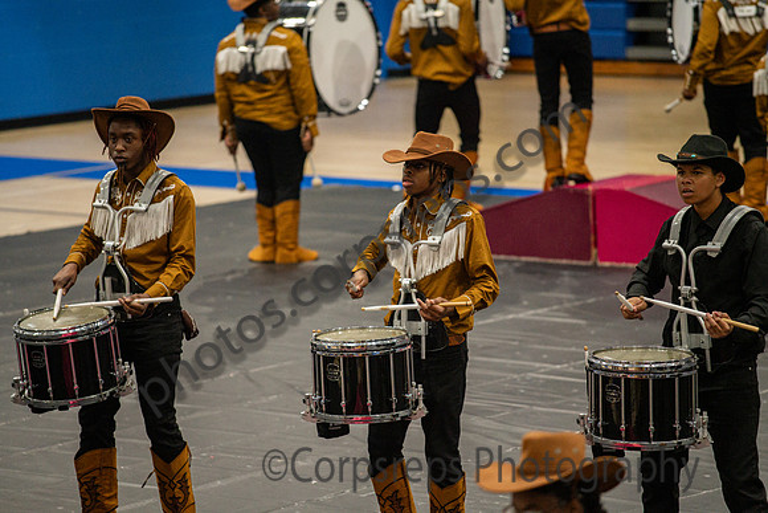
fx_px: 4267
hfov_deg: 10.3
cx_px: 384
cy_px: 256
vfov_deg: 6.9
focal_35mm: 200
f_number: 4
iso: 5600
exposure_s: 1/500
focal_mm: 200
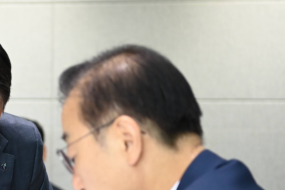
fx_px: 1132
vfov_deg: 9.6
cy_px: 151
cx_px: -1
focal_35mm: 143
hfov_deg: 14.1
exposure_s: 1/320
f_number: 2.8
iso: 2500
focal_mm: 62
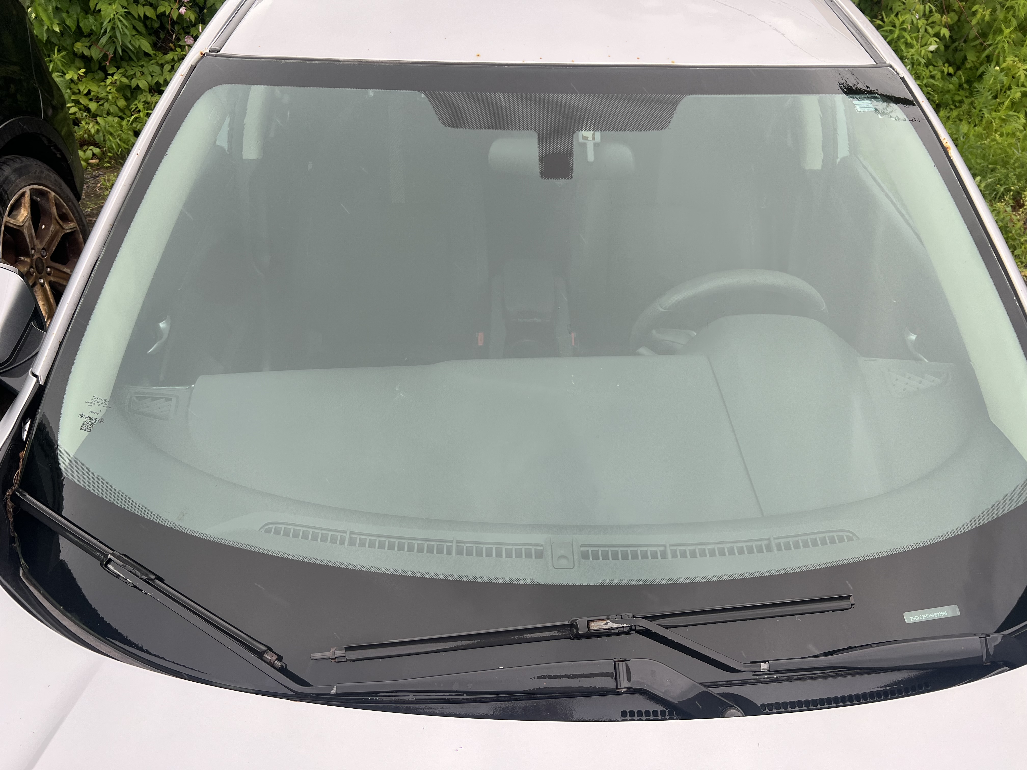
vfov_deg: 53.1
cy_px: 385
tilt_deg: -33.9
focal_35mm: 26
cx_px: 514
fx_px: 771
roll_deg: -0.7
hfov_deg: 67.3
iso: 50
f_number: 1.5
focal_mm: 5.7
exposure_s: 1/314
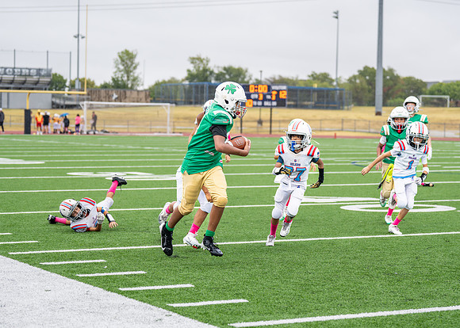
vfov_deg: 15.9
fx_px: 1174
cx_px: 227
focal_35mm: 90
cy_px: 165
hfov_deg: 22.2
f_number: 2.8
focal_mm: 70
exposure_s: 1/1000
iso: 400
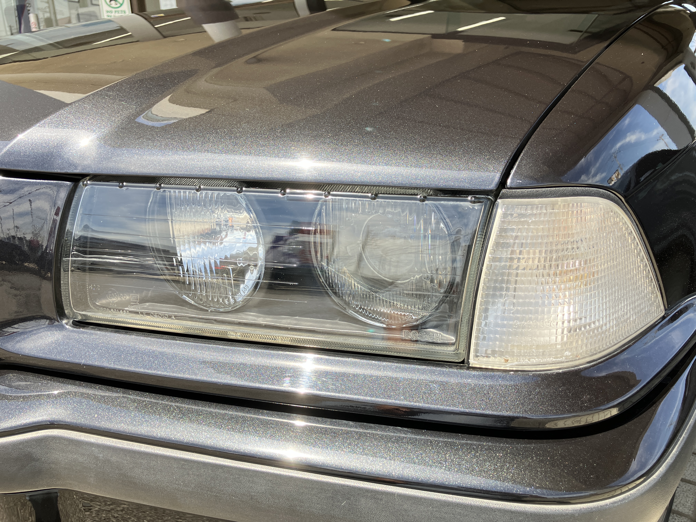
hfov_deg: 63.4
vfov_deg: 49.7
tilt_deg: -16.6
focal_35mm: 28
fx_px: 563
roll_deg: +1.1
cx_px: 348
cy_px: 261
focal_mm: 3.99
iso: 32
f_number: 1.8
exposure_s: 1/412
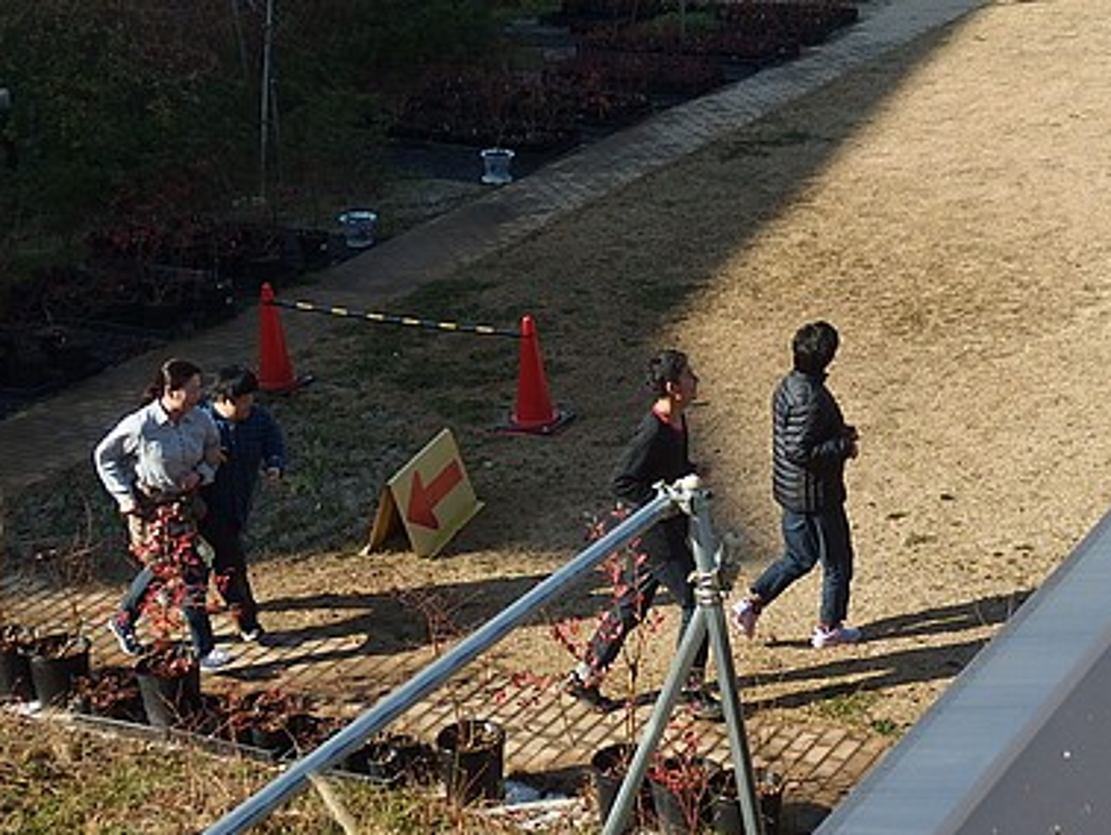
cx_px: 622
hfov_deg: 22.7
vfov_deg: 17.2
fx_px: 2762
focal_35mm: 86
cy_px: 441
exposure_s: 1/1250
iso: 100
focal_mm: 12.1
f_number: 2.8
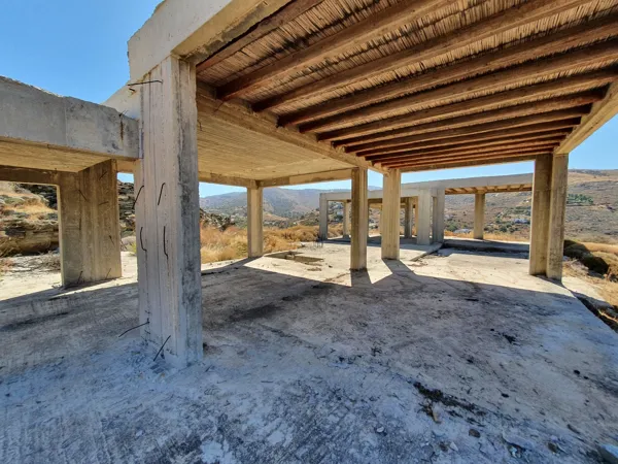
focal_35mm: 13
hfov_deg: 106.2
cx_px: 309
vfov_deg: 89.9
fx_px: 232
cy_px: 232
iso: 50
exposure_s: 1/664
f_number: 2.2
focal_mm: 1.8
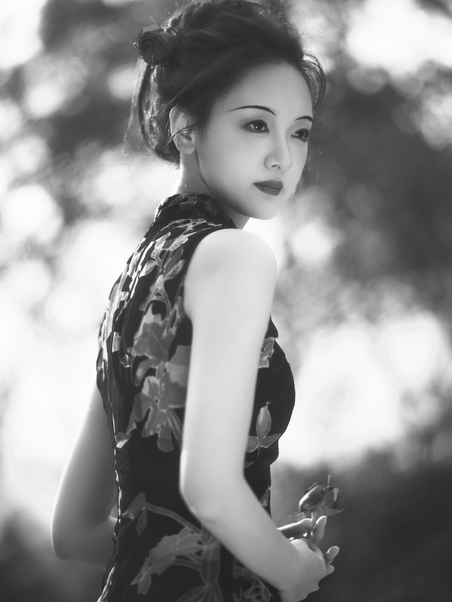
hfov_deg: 17.0
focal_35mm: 87
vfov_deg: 22.5
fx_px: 1515
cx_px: 226
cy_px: 301
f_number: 2
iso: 400
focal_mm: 110
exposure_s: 1/3200
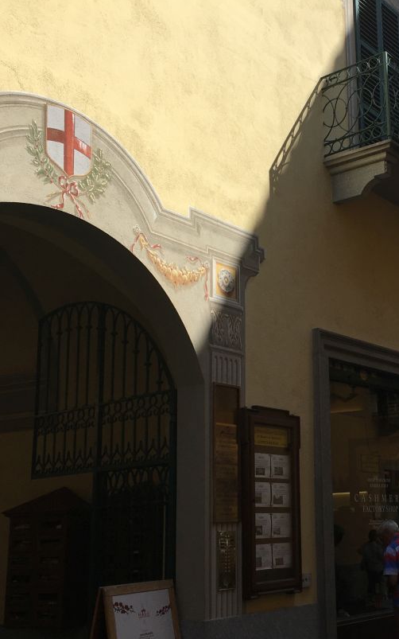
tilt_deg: +11.9
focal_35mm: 49
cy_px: 340
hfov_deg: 25.9
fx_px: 852
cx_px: 318
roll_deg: +2.2
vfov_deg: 41.0
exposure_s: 1/1538
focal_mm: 4.15
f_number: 2.2
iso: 25
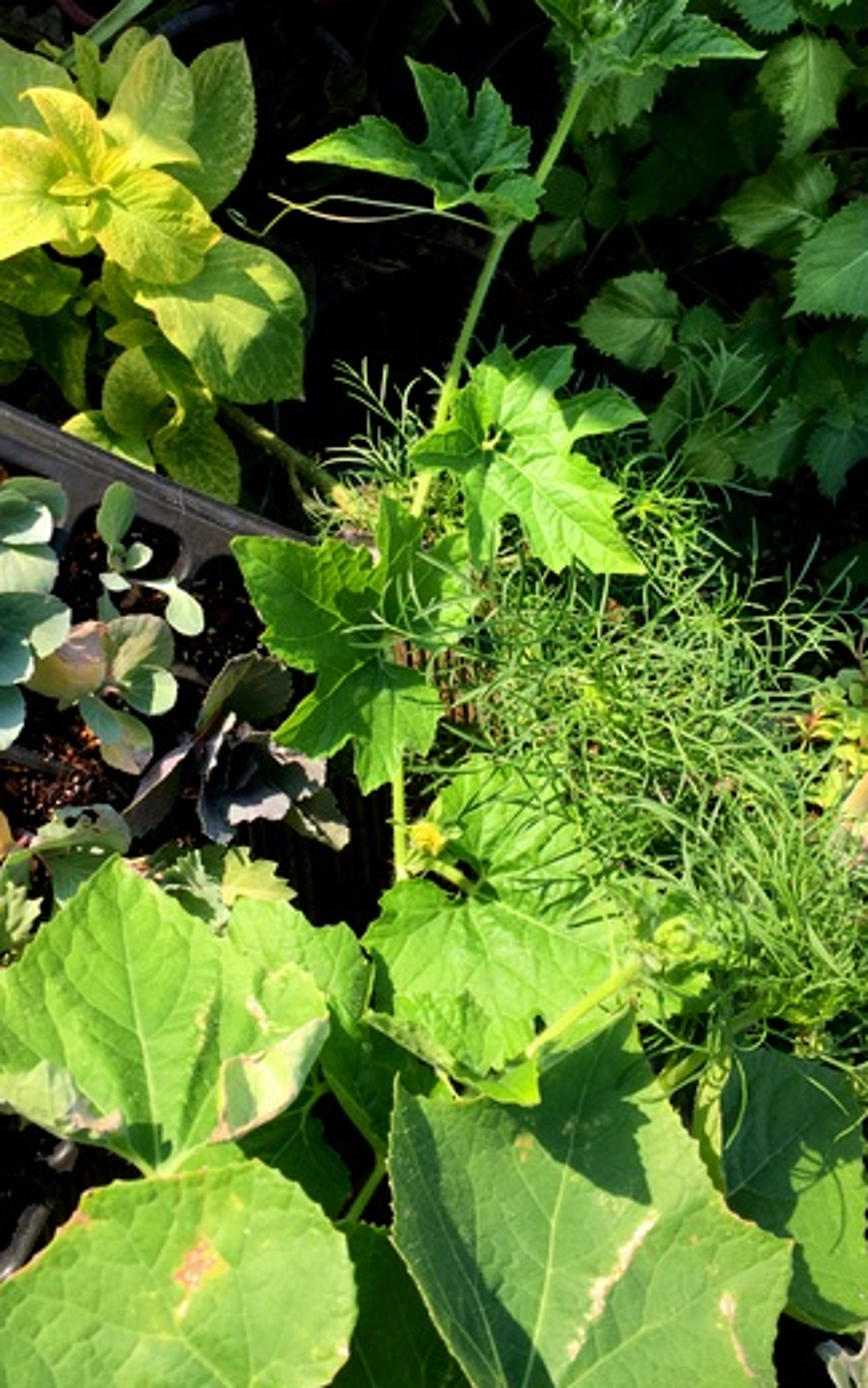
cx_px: 415
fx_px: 1437
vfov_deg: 51.4
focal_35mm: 38
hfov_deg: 33.6
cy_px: 606
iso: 25
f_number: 2.2
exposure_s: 1/324
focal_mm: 4.15
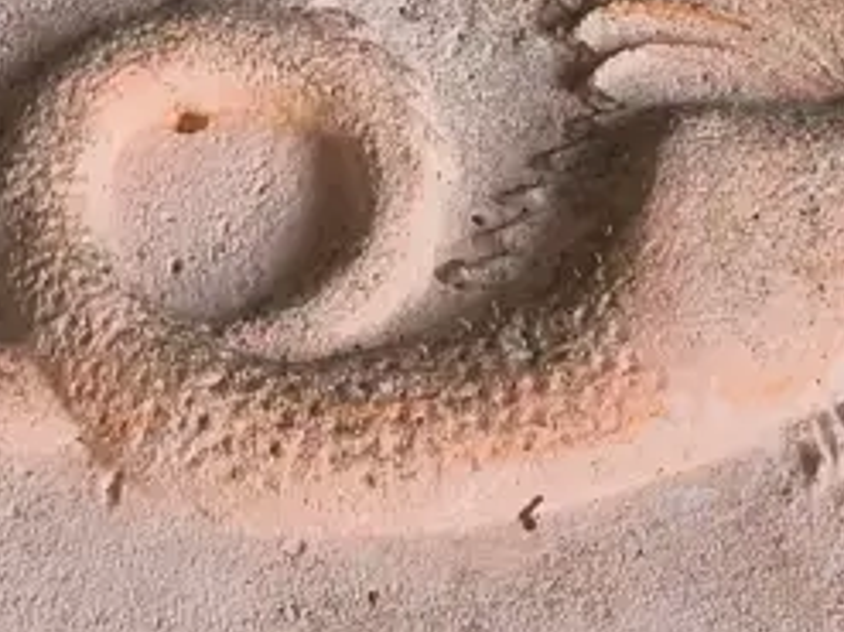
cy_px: -430
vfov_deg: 12.3
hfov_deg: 17.2
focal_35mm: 112
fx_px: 2729
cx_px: 27
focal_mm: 2.87
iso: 32
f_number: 2
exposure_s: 1/115
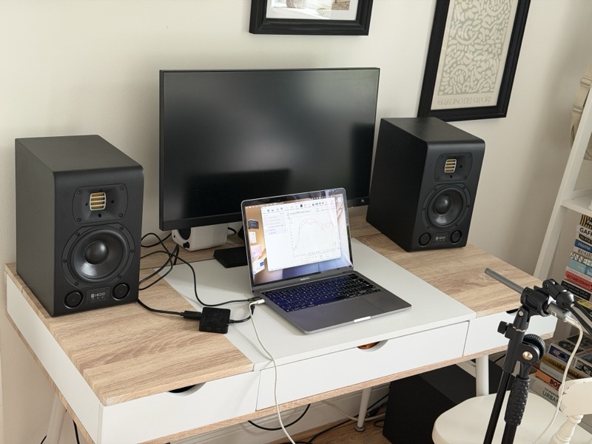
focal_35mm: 48
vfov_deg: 30.3
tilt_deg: -20.8
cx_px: 296
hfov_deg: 39.7
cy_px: 222
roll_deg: -5.5
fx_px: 821
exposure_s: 1/60
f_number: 1.78
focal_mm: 6.76
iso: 250
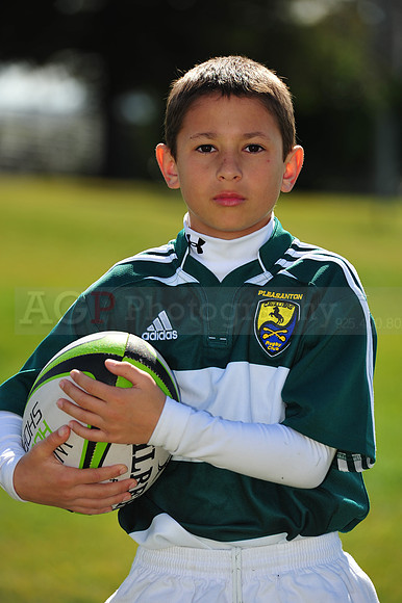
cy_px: 302
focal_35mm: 200
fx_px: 3354
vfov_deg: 10.3
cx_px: 201
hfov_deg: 6.9
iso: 200
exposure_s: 1/1000
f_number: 4.5
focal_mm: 200
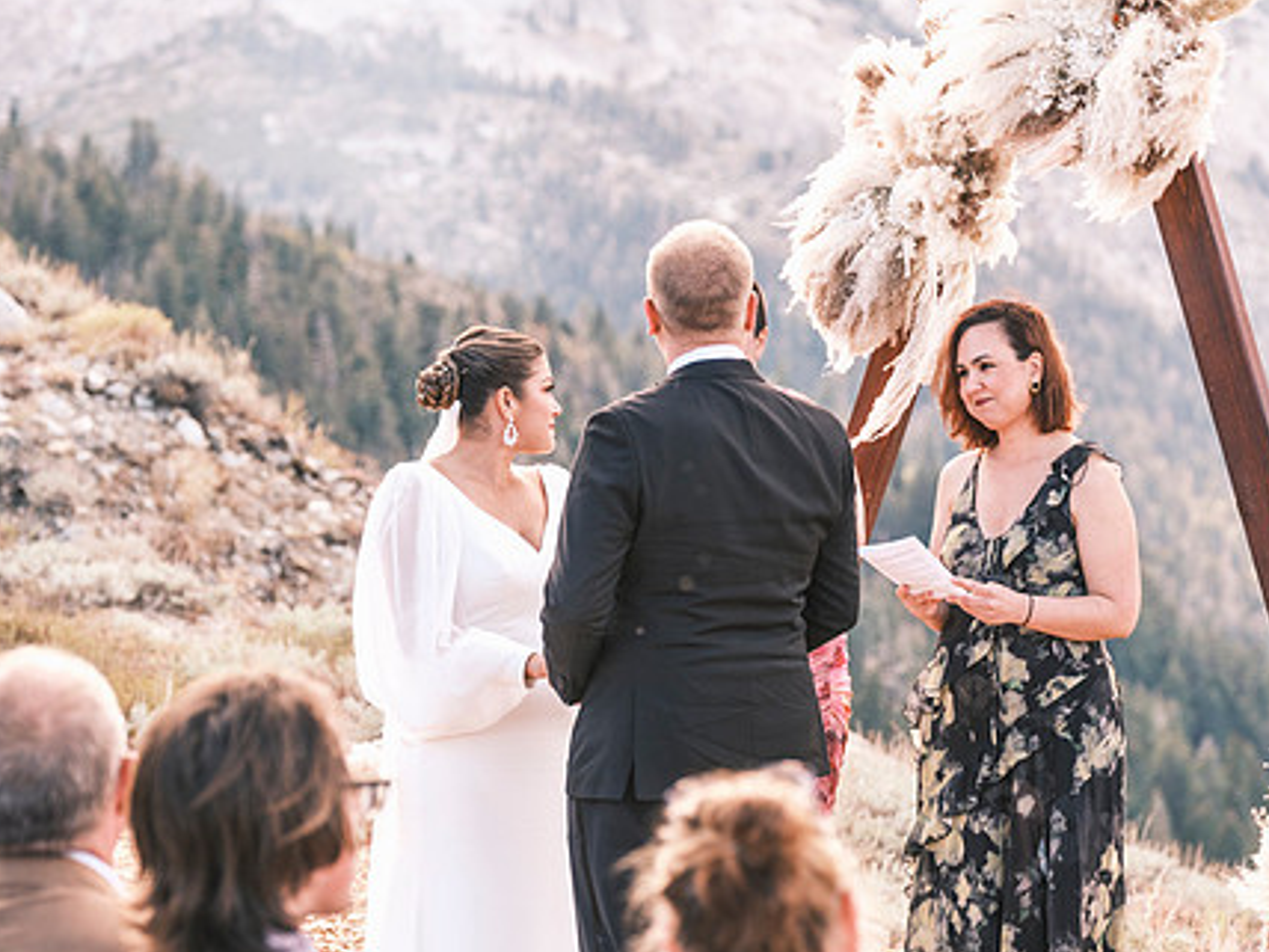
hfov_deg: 13.5
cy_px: 512
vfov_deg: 10.2
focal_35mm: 146
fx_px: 5352
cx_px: 694
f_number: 3.2
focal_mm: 74.4
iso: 400
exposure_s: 1/550
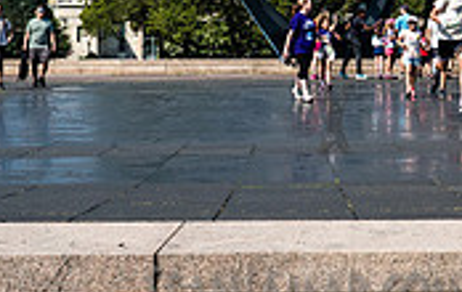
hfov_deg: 18.4
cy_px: -36
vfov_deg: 11.7
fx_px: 1402
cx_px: 432
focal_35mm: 111
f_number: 5
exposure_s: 1/2500
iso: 400
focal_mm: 29
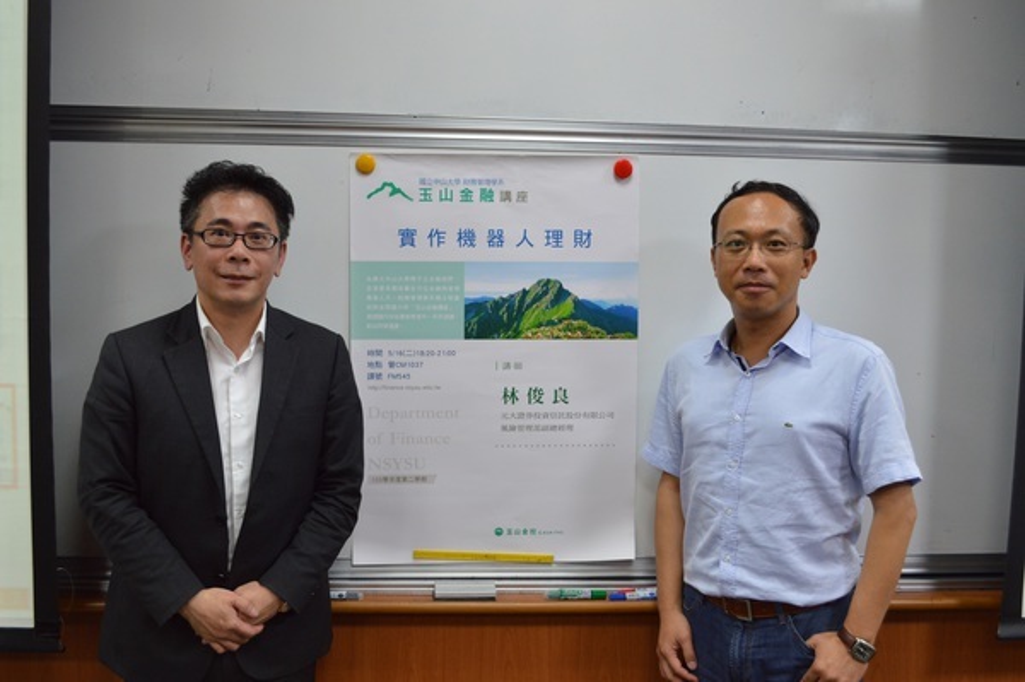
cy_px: 341
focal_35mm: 36
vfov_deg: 36.8
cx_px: 512
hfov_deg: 53.2
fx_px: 1024
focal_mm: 24
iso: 800
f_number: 5
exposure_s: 1/60
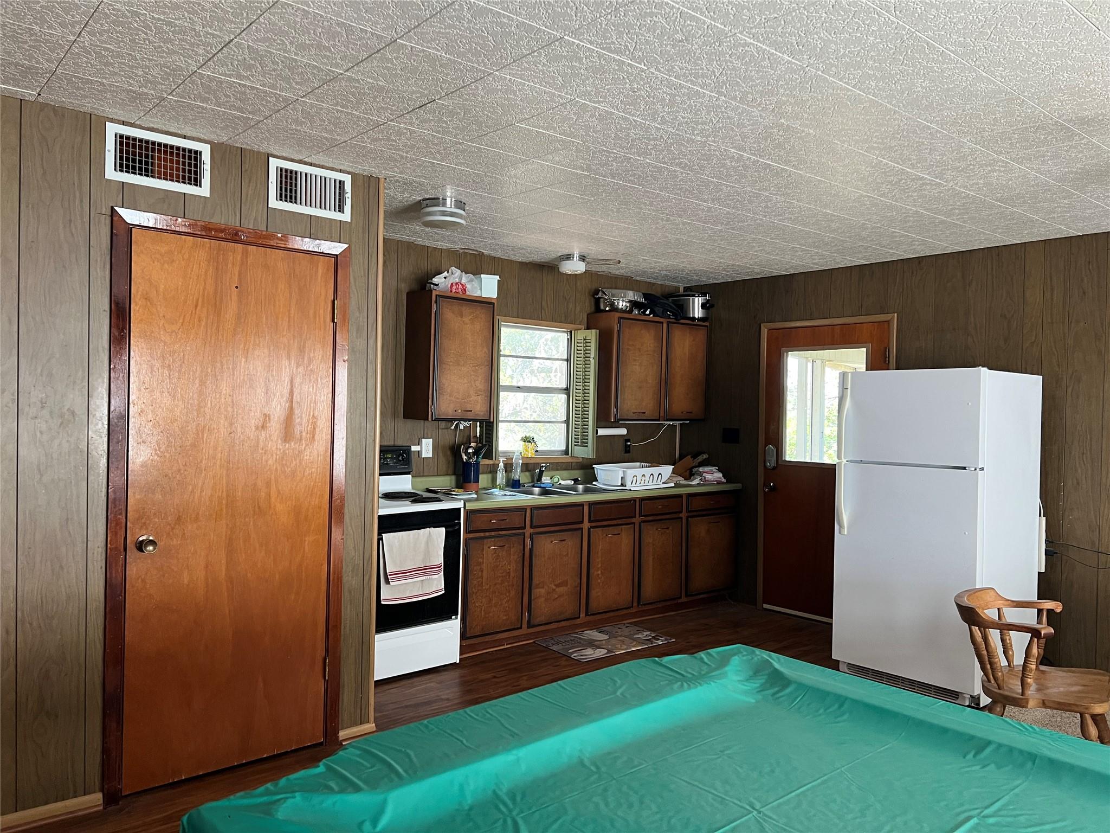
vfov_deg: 53.1
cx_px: 555
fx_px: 834
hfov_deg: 67.3
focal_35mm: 26
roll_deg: -0.5
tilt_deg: +0.0
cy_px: 416
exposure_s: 1/86
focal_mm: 5.7
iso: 125
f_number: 1.5
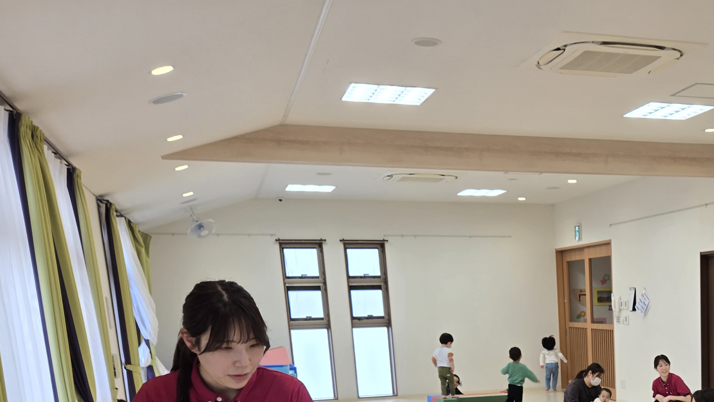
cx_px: 653
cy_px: 515
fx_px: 947
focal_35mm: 50
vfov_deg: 21.7
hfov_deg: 38.3
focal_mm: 5.4
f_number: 1.8
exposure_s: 1/100
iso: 25
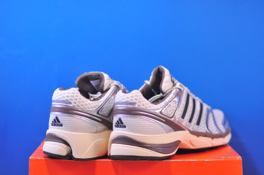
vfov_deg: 18.1
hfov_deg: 27.0
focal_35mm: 75
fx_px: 549
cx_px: 132
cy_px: 88
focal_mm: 50
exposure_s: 1/320
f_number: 2.2
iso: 250
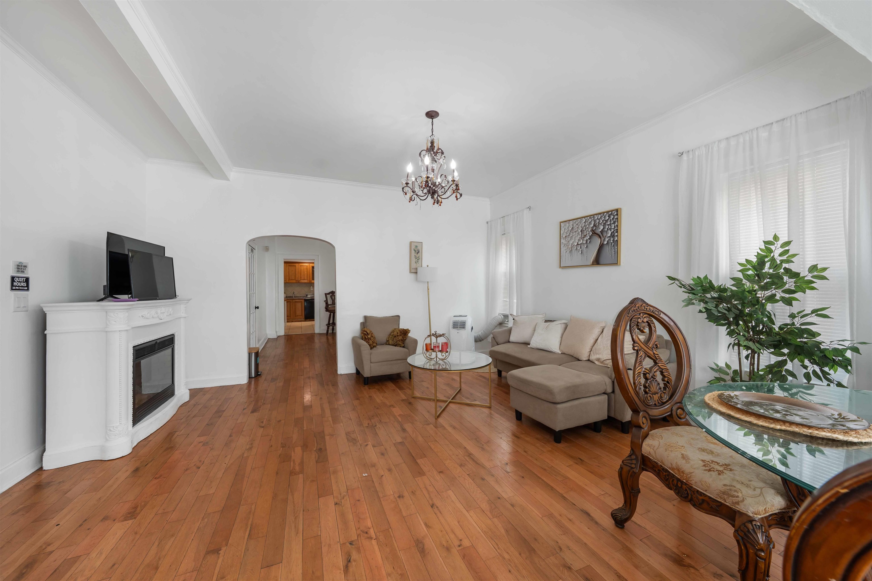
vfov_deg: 90.0
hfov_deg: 112.6
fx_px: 291
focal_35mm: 12
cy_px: 290
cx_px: 436
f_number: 7.1
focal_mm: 12
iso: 320
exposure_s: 1/100
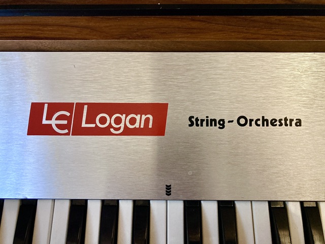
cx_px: 162
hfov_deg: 63.4
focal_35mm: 28
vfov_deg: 49.7
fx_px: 263
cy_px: 122
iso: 250
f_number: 1.8
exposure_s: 1/60
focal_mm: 3.99
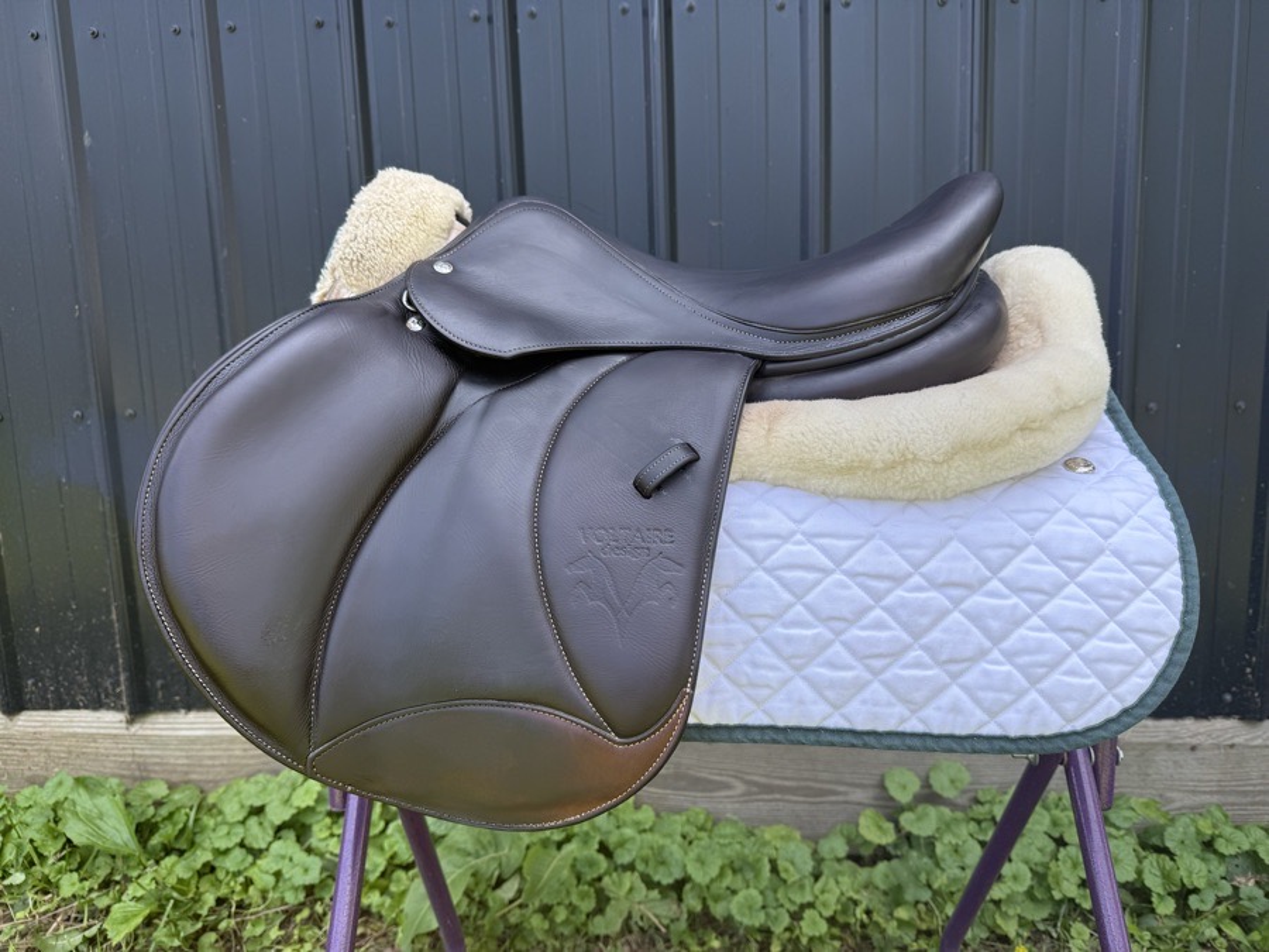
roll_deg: +0.3
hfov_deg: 71.6
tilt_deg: -8.3
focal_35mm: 24
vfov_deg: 56.8
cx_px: 634
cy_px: 476
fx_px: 880
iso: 80
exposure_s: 1/831
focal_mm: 6.76
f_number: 1.78
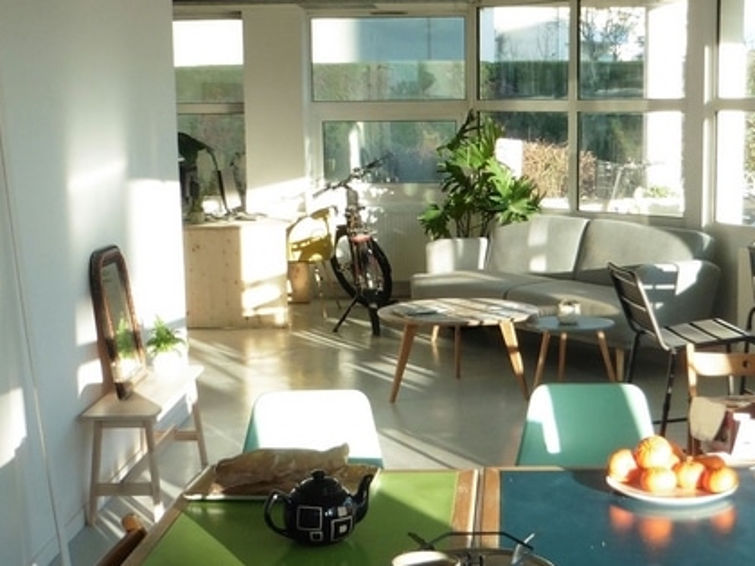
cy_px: 309
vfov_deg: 24.0
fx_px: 1330
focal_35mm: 61
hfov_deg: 31.4
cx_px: 504
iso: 100
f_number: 3.3
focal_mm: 4.3
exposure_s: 1/125
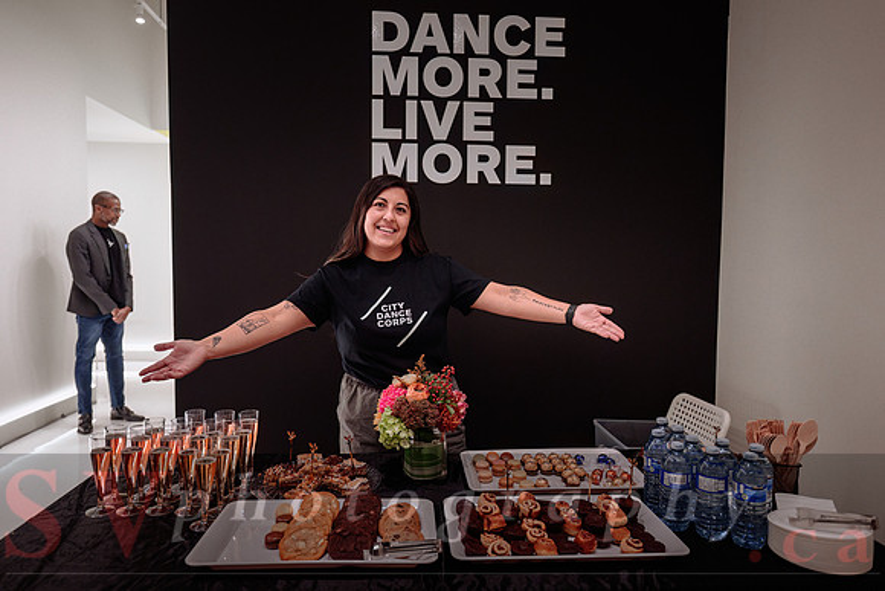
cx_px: 442
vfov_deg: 53.2
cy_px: 296
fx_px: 590
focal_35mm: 24
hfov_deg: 73.7
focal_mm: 24
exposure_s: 1/80
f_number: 2.8
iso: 1600
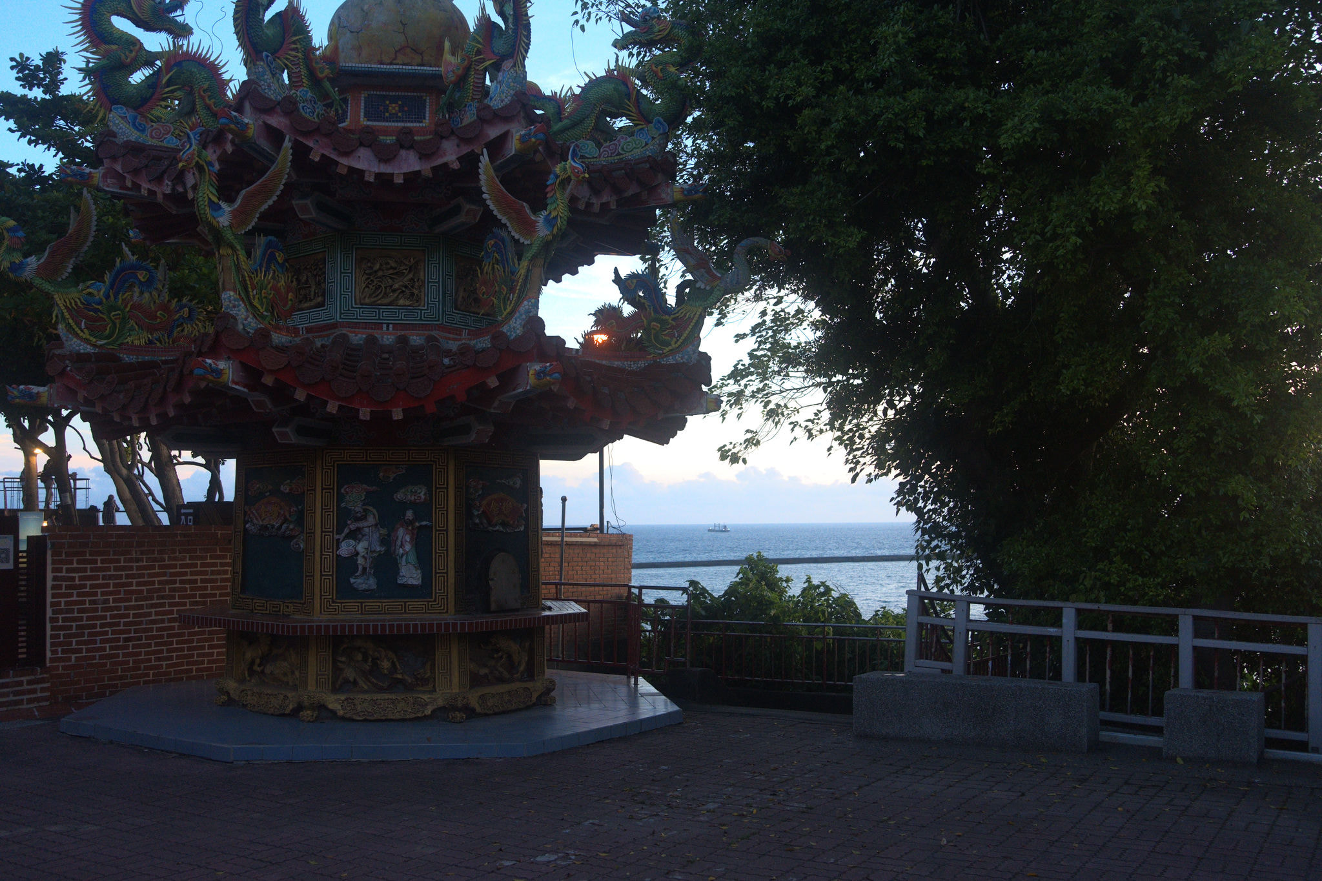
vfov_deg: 38.9
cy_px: 440
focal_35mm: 34
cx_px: 661
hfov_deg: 55.8
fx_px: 1248
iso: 800
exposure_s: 1/640
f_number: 4.5
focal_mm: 34
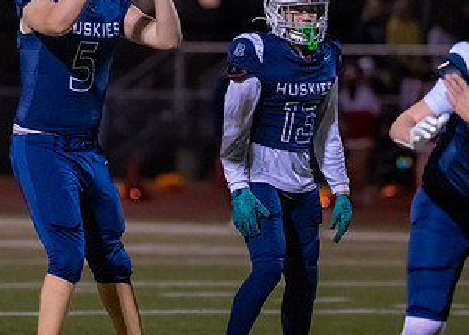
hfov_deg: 3.5
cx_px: 157
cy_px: 108
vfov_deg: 2.5
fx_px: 7576
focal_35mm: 569
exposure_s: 1/1250
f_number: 2.8
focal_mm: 200
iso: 6400
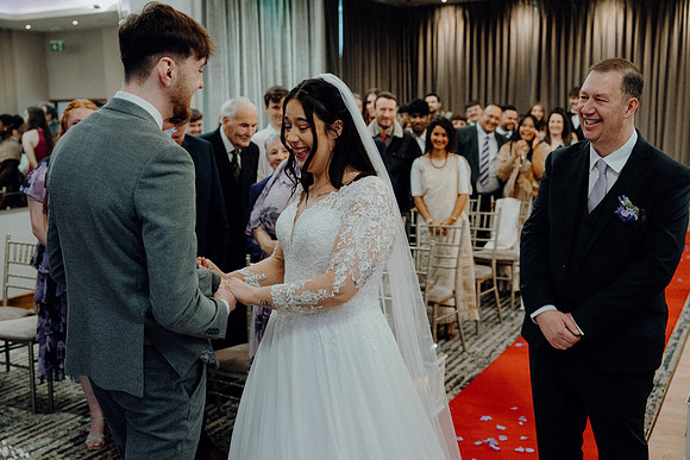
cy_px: 230
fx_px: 805
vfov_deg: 31.9
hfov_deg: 46.4
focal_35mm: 42
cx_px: 345
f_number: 3.5
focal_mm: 42
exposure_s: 1/200
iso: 5000
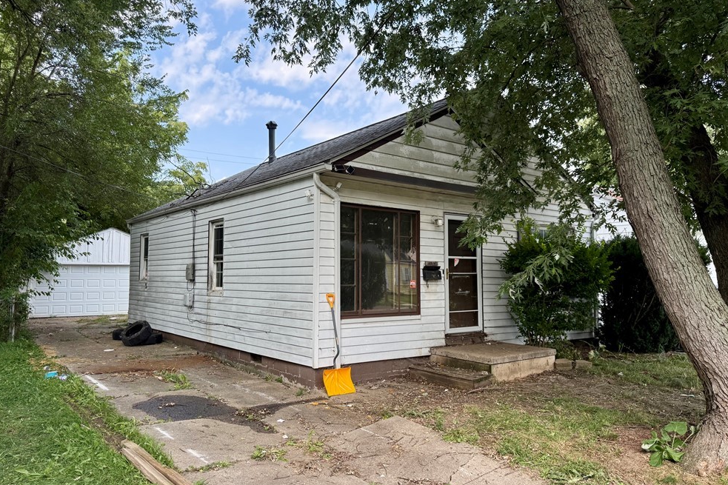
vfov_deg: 49.5
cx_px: 363
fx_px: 526
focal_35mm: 26
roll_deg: -0.2
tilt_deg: +4.3
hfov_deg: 69.4
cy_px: 244
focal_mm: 6.76
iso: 100
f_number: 1.78
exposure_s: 1/1032
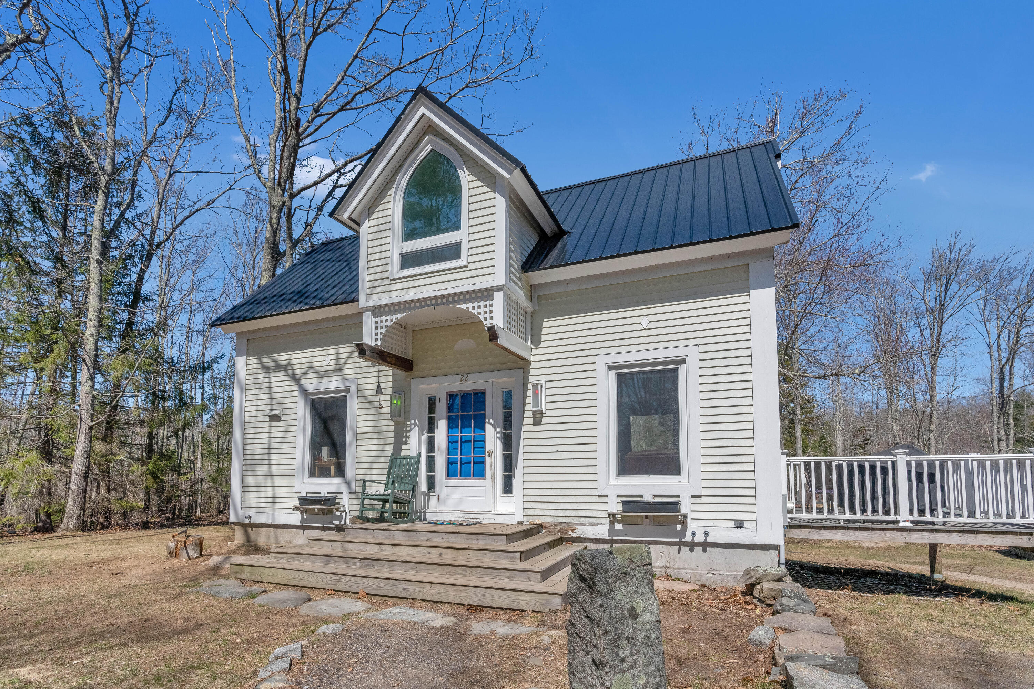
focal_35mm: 16
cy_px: 344
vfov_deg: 73.8
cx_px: 517
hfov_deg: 96.7
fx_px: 460
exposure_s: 1/6000
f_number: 8
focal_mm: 16
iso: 800
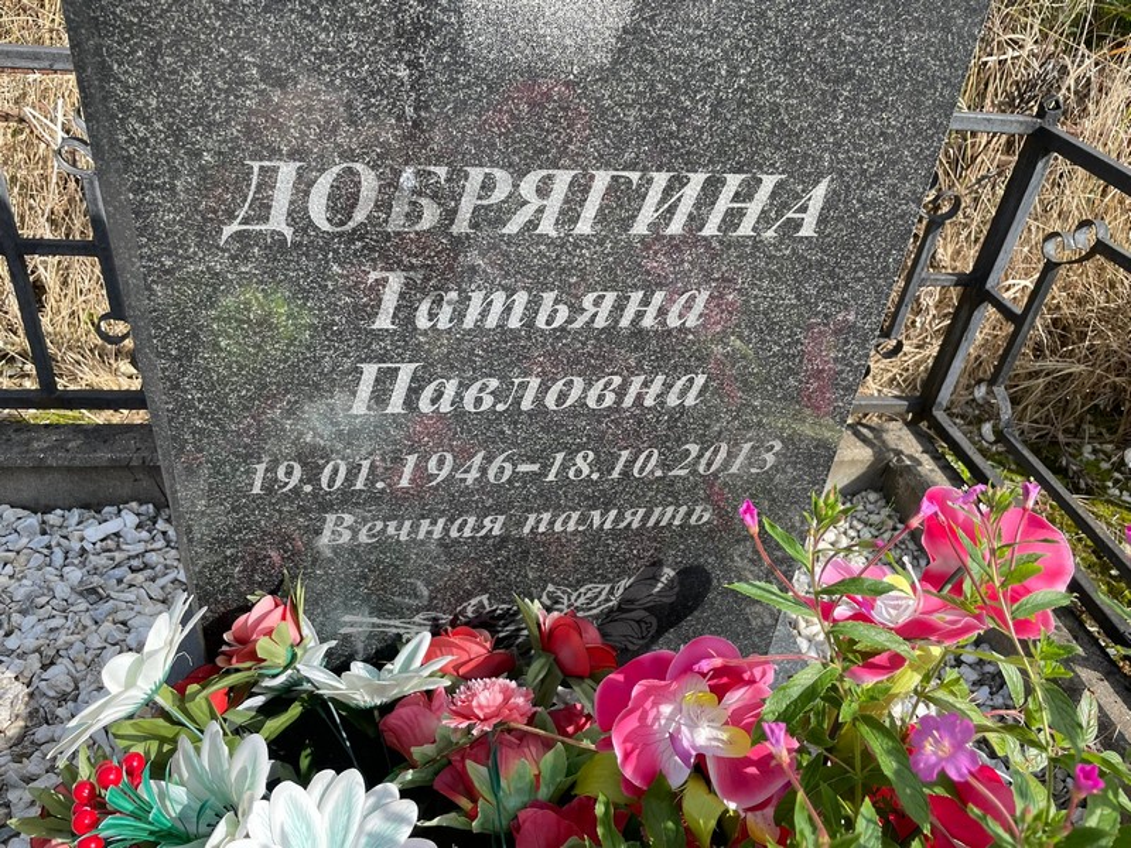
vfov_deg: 53.1
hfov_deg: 67.3
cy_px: 424
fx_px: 849
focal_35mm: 26
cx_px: 566
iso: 32
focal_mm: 4.2
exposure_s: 1/1221
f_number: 1.6
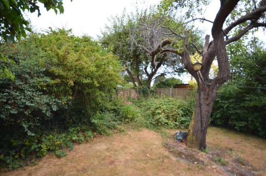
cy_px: 88
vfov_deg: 71.8
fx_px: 122
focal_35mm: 16
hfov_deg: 95.1
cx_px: 133
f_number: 4.5
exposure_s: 1/200
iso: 100
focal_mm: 11
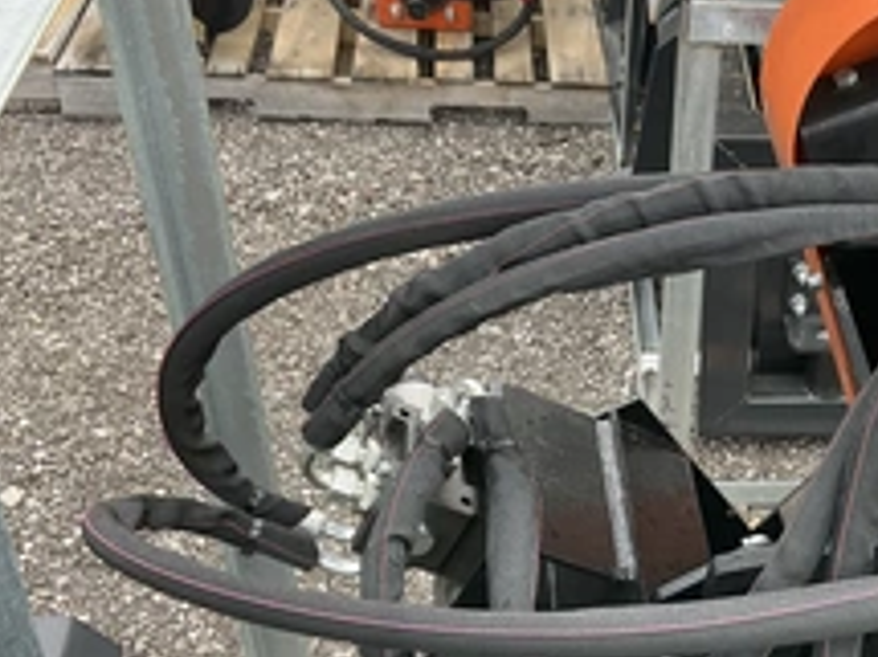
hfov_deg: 34.4
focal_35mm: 54
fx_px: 1369
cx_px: 706
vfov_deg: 26.8
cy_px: 461
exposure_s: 1/122
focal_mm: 3
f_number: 1.8
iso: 32
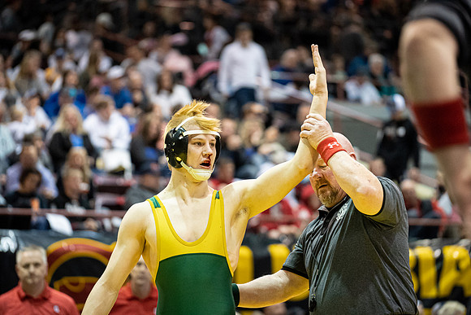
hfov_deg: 11.1
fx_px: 2421
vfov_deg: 7.4
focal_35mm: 185
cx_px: 236
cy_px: 158
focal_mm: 185
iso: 10000
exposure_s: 1/500
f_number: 4
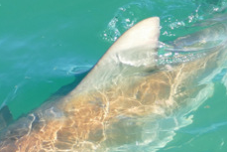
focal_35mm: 170
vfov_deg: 8.1
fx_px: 1073
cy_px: 86
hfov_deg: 12.0
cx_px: 45
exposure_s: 1/400
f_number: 3.6
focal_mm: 23.65
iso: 125
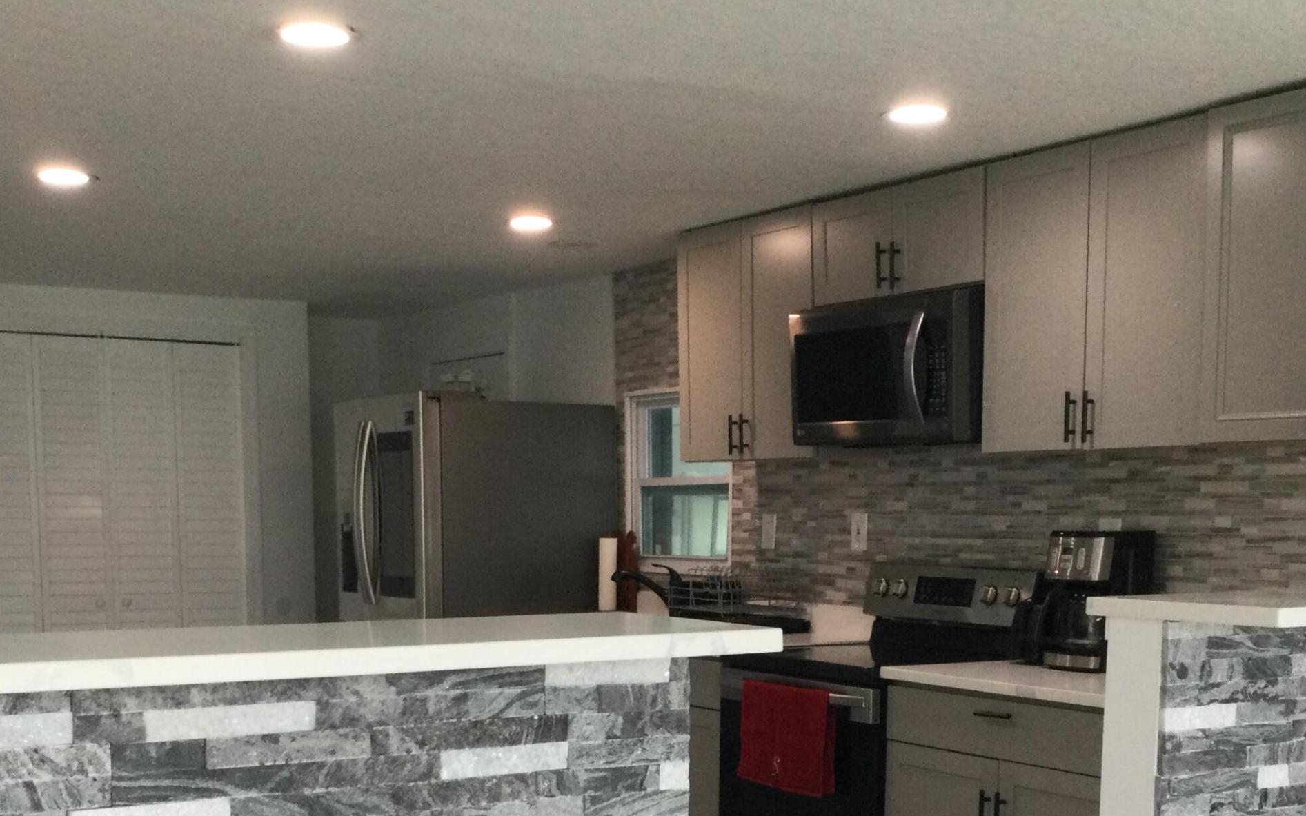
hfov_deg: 40.3
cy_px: 721
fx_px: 1780
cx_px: 629
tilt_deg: -5.2
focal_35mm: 50
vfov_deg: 25.1
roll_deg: -2.4
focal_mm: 3.3
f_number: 2.4
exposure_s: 1/30
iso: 40
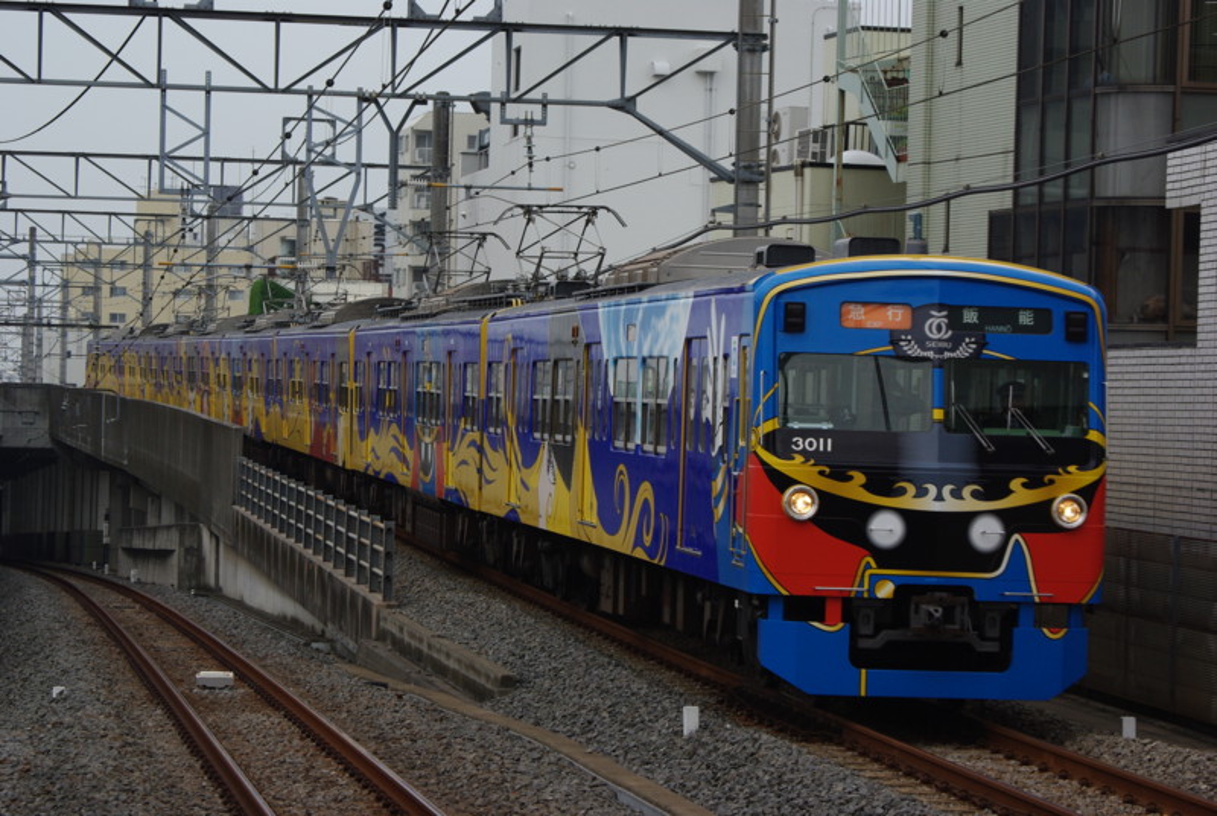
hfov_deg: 17.0
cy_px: 408
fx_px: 4063
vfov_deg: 11.5
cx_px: 608
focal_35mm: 120
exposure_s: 1/250
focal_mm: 80
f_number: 11
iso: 200
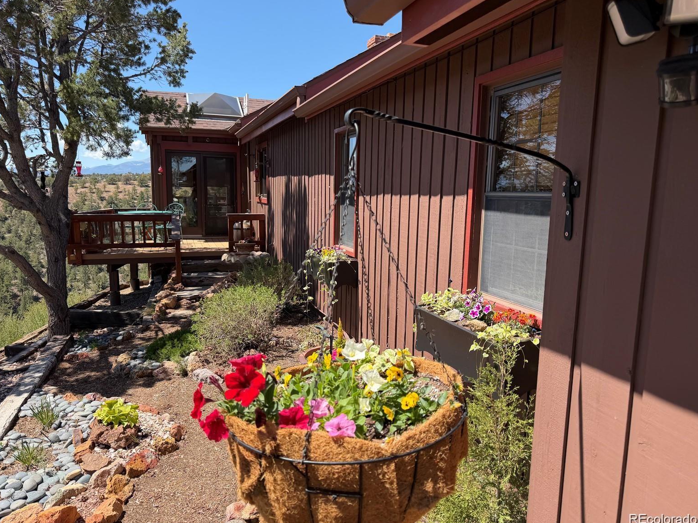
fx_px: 504
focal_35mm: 25
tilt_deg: -10.9
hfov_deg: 69.4
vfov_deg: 54.9
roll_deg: -1.1
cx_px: 339
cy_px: 256
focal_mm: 6.76
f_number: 1.78
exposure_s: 1/1855
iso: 80
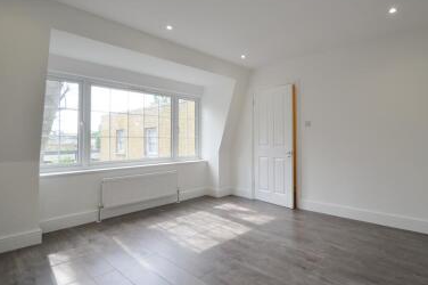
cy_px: 128
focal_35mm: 19
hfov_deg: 86.8
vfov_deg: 64.3
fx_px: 226
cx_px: 229
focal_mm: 10
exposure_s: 1/60
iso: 100
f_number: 5.6
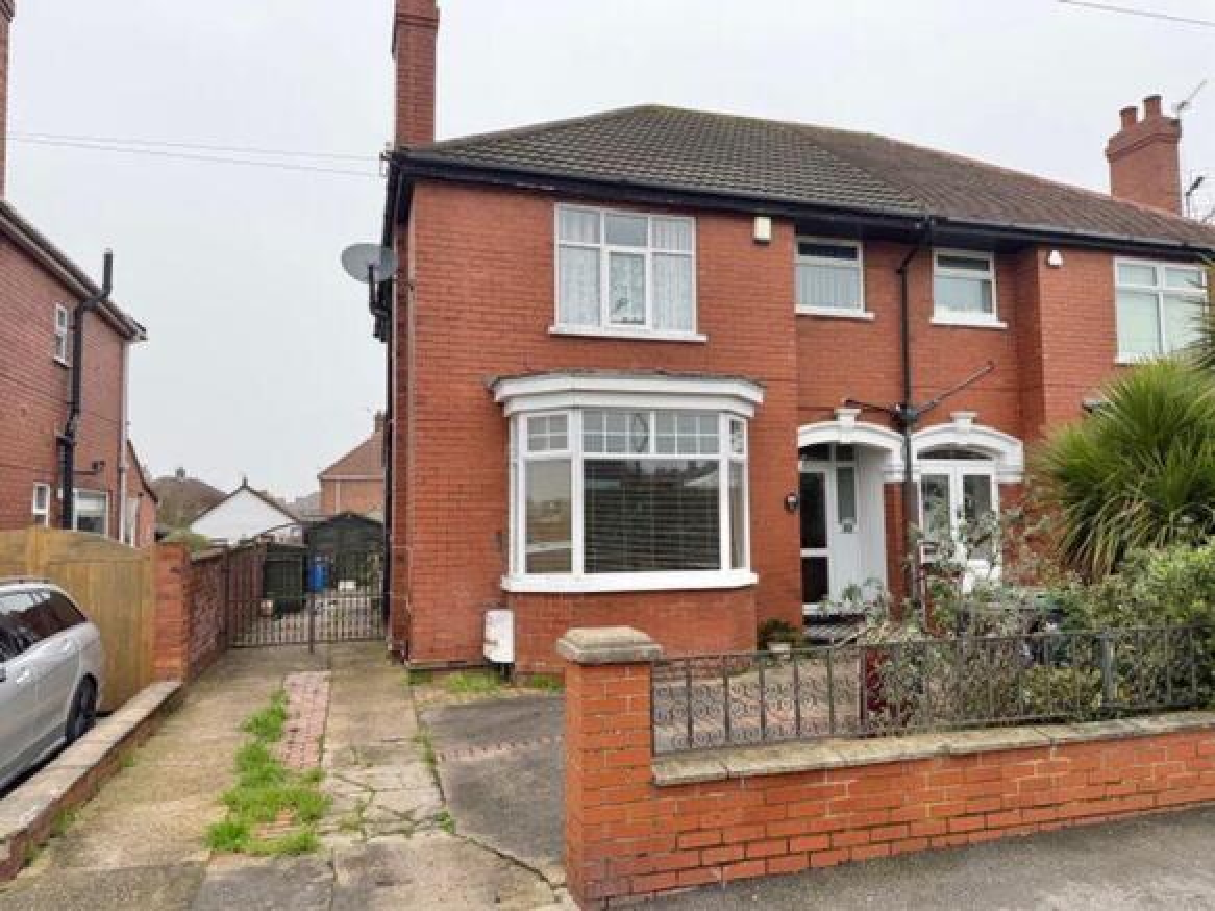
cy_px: 456
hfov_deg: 71.6
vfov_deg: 56.8
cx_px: 608
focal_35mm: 24
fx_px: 842
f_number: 1.78
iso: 80
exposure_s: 1/339
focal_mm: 6.76
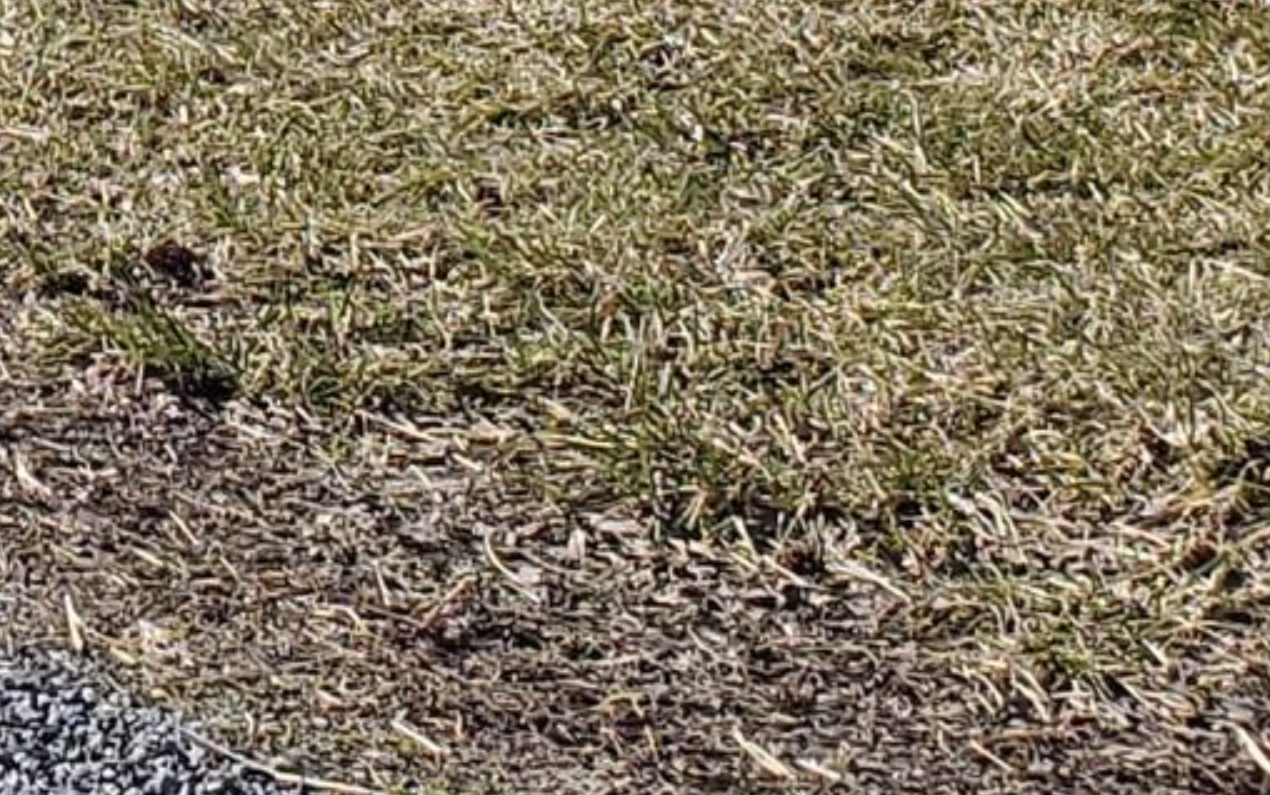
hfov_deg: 17.0
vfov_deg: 10.4
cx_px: -620
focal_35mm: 111
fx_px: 3844
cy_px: -1030
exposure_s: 1/1326
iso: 50
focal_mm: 4.3
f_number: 2.4
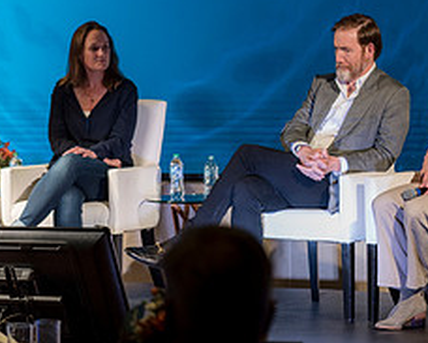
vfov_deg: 9.2
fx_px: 2118
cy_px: 67
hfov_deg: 11.5
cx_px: 248
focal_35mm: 167
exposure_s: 1/125
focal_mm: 70
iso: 720
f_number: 2.8
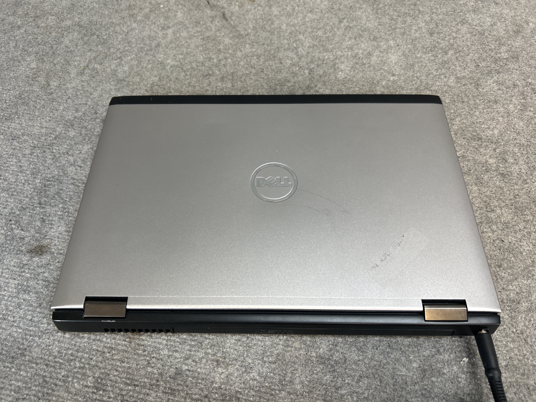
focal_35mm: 26
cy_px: 201
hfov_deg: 67.3
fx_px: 403
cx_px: 268
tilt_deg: -59.0
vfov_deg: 53.1
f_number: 1.5
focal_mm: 5.7
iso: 80
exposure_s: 1/50
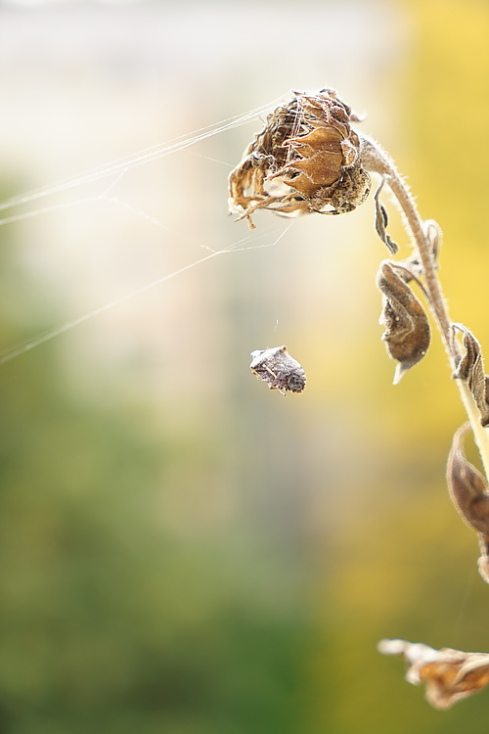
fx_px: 1426
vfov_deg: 28.8
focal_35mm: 70
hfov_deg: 19.5
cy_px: 367
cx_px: 244
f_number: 4
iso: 320
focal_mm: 70
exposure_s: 1/320
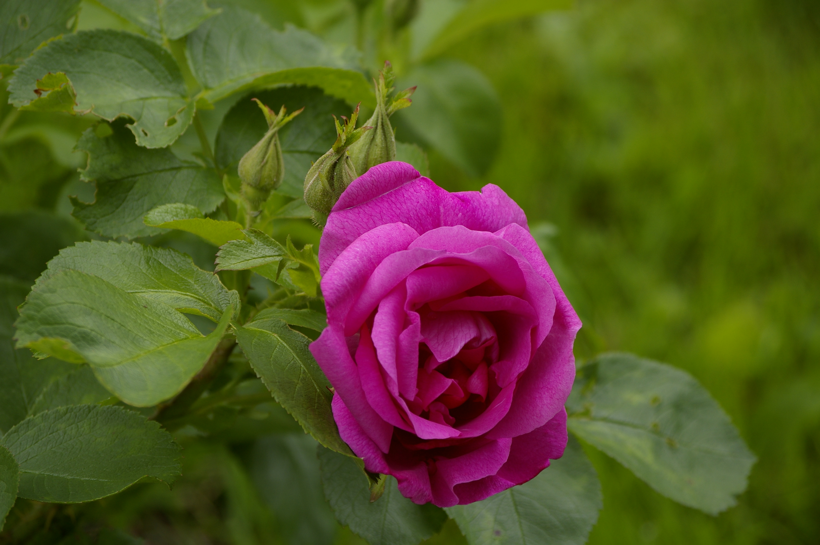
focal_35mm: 158
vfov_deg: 8.7
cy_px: 272
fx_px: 3584
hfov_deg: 13.1
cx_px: 410
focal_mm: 105
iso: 200
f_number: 7.1
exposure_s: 1/200
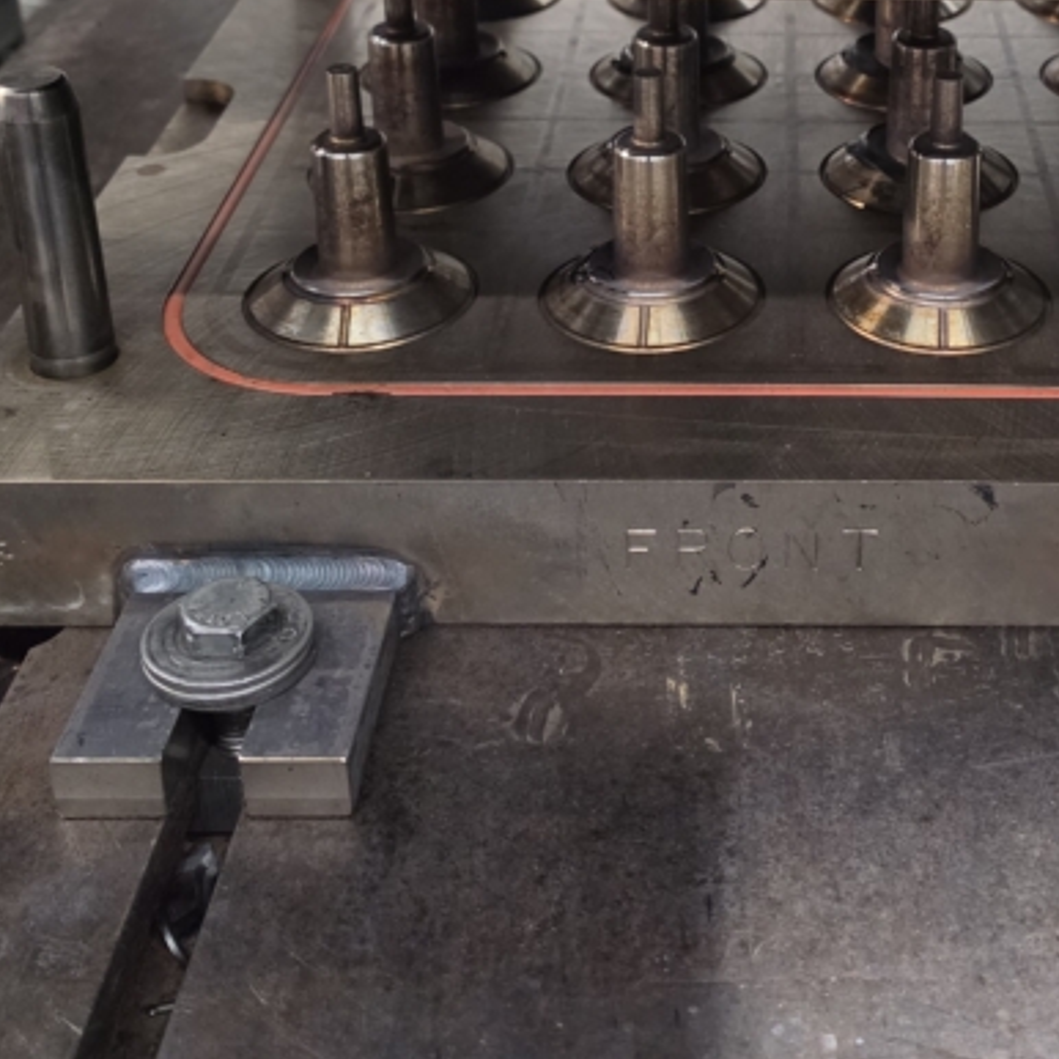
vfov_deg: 30.4
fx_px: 1869
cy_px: 132
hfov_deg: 31.1
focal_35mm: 54
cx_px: 790
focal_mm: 6.5
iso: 640
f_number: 1.4
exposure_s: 1/120
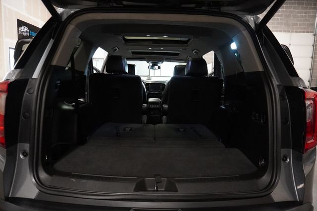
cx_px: 158
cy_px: 106
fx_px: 211
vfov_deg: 53.1
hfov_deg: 73.8
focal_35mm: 24
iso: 5000
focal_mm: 16
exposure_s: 1/160
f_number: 3.5
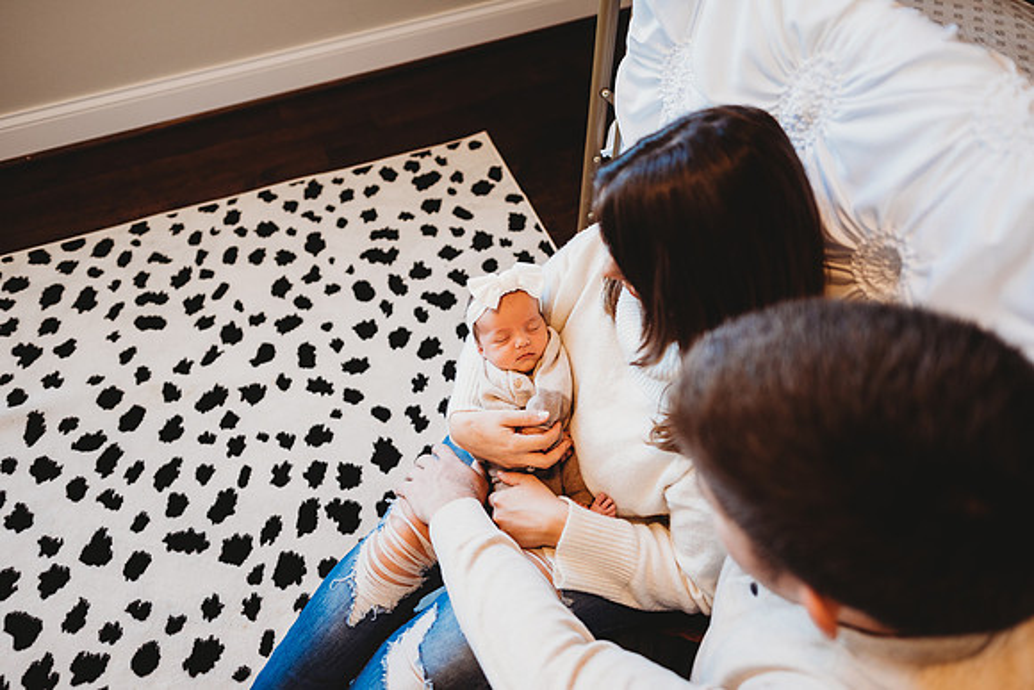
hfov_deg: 73.7
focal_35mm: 24
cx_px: 517
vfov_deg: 53.2
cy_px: 345
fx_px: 689
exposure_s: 1/200
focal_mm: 24
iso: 320
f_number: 2
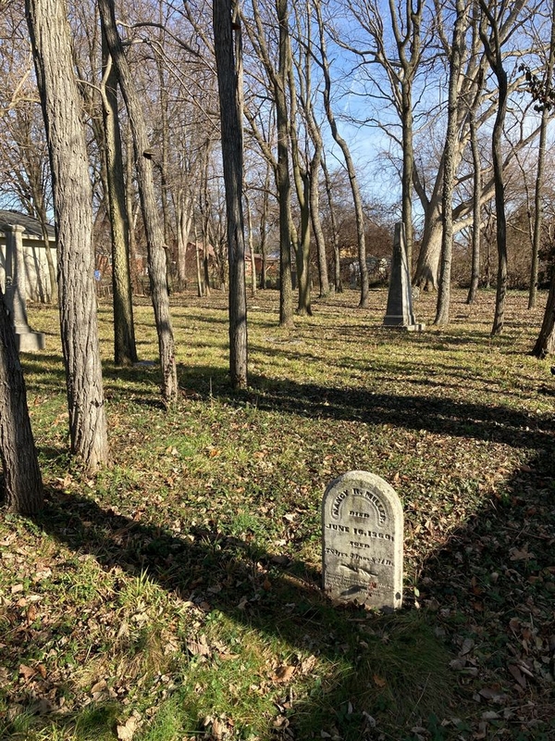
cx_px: 278
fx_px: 599
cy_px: 370
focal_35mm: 28
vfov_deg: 63.4
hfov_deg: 49.7
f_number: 1.8
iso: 20
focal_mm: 3.99
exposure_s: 1/813
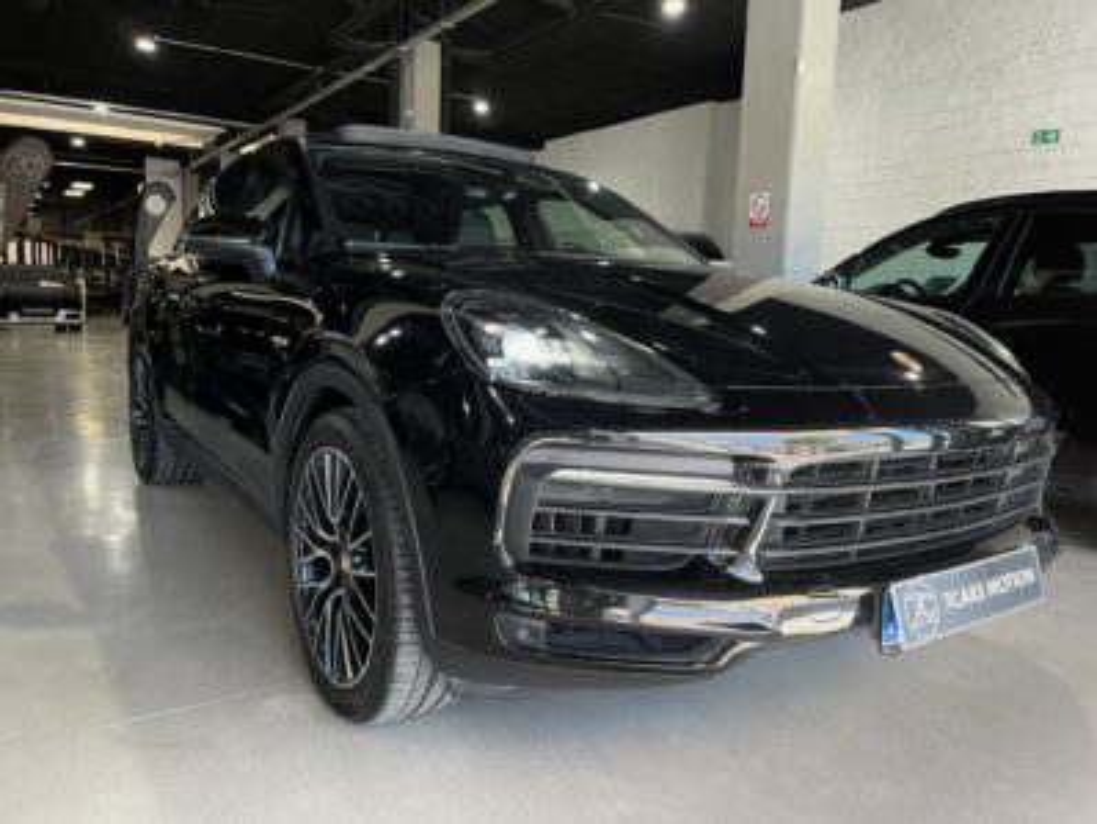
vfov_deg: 53.1
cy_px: 412
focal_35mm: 26
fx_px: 824
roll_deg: -1.3
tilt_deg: -7.6
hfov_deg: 67.3
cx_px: 548
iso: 100
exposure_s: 1/100
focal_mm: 5.1
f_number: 1.6
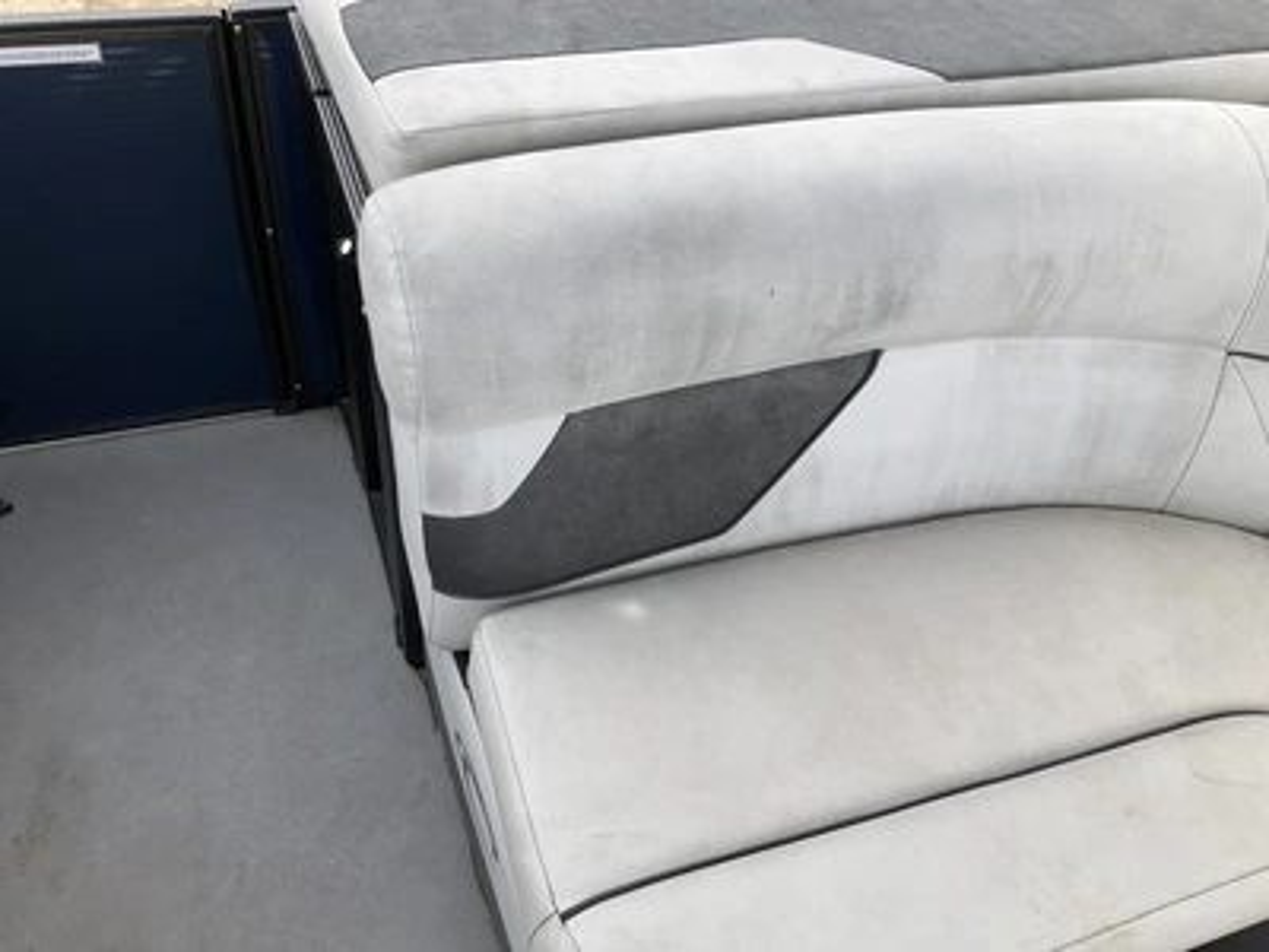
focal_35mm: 29
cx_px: 634
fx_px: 1063
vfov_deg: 48.2
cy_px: 476
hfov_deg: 61.7
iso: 25
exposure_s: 1/719
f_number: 1.8
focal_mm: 3
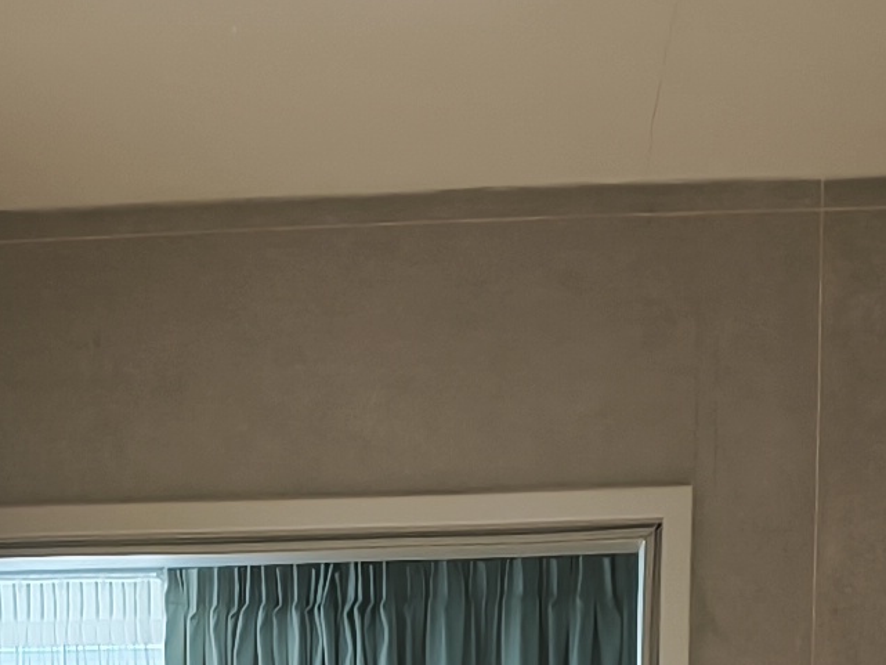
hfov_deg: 13.3
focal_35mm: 147
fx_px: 3763
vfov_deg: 8.8
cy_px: 1767
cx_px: 124
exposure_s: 1/50
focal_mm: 6.45
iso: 400
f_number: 1.62
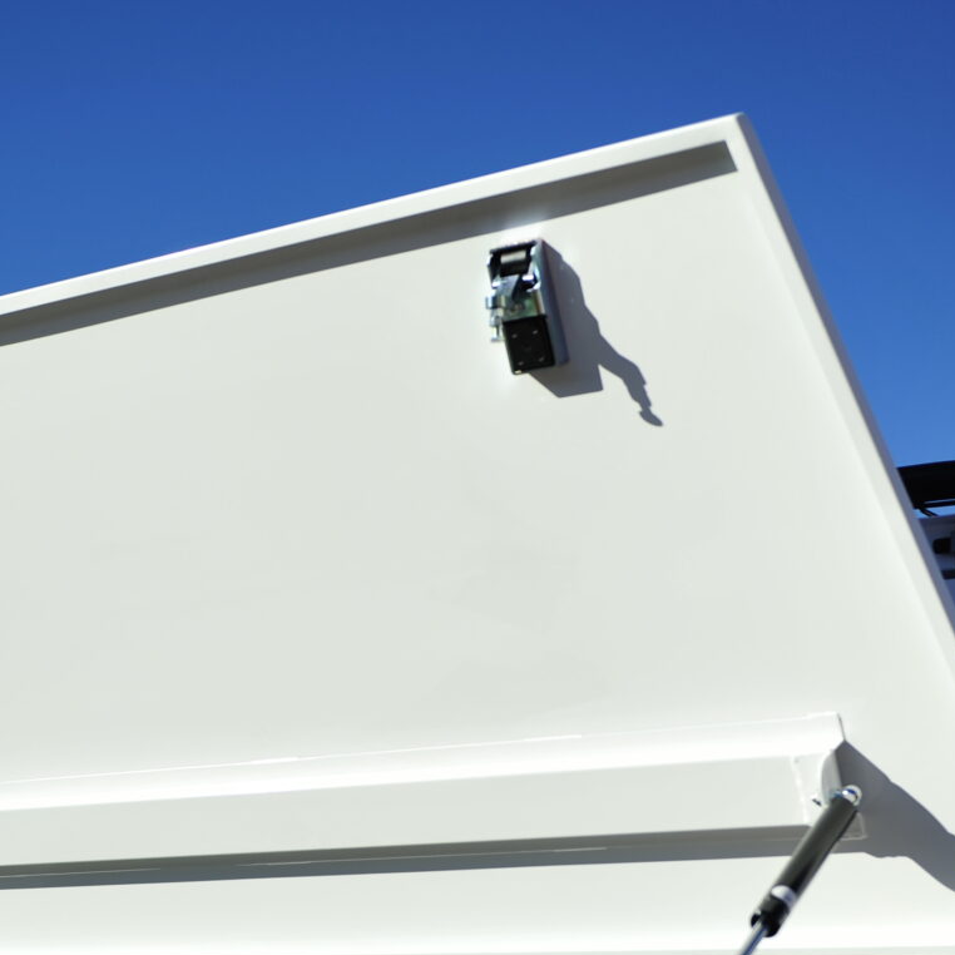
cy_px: 759
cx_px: 251
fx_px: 2403
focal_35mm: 77
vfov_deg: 22.2
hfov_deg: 22.3
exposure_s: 1/5000
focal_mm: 36
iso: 200
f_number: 2.8
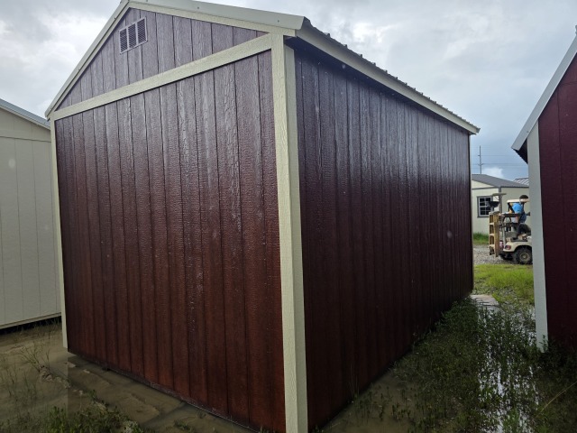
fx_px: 383
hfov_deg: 73.9
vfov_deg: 58.9
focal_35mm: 23
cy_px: 216
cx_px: 288
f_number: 1.7
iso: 80
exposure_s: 1/1384
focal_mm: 6.3
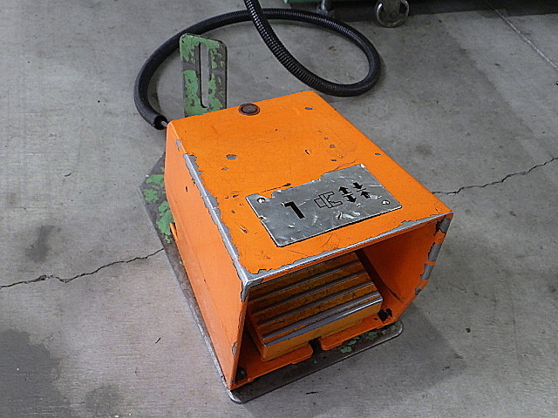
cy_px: 209
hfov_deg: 54.0
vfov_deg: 41.8
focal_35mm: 34
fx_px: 548
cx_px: 279
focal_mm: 6.1
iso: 500
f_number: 3.8
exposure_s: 1/50
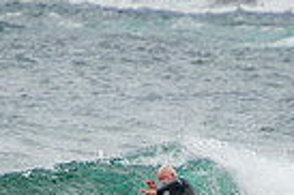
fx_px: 20213
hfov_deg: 0.8
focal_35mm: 2478
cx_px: 230
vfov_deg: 0.6
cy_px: 280
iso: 280
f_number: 5.6
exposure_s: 1/1600
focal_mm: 390
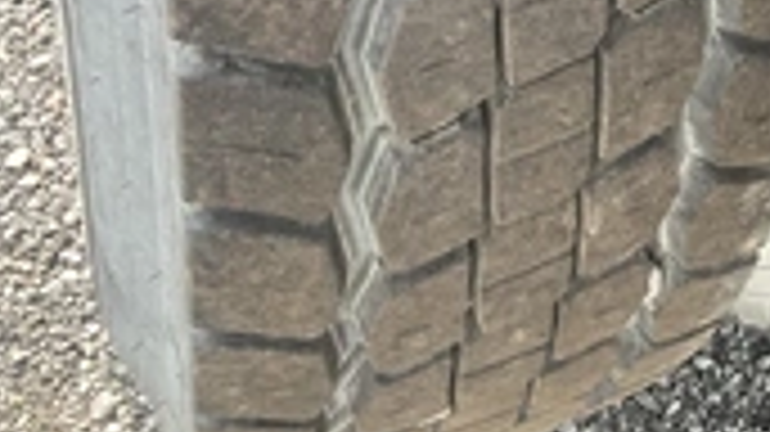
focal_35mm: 74
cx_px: 770
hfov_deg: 27.0
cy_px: -153
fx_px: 1510
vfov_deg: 15.4
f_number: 1.8
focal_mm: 3
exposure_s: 1/122
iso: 64
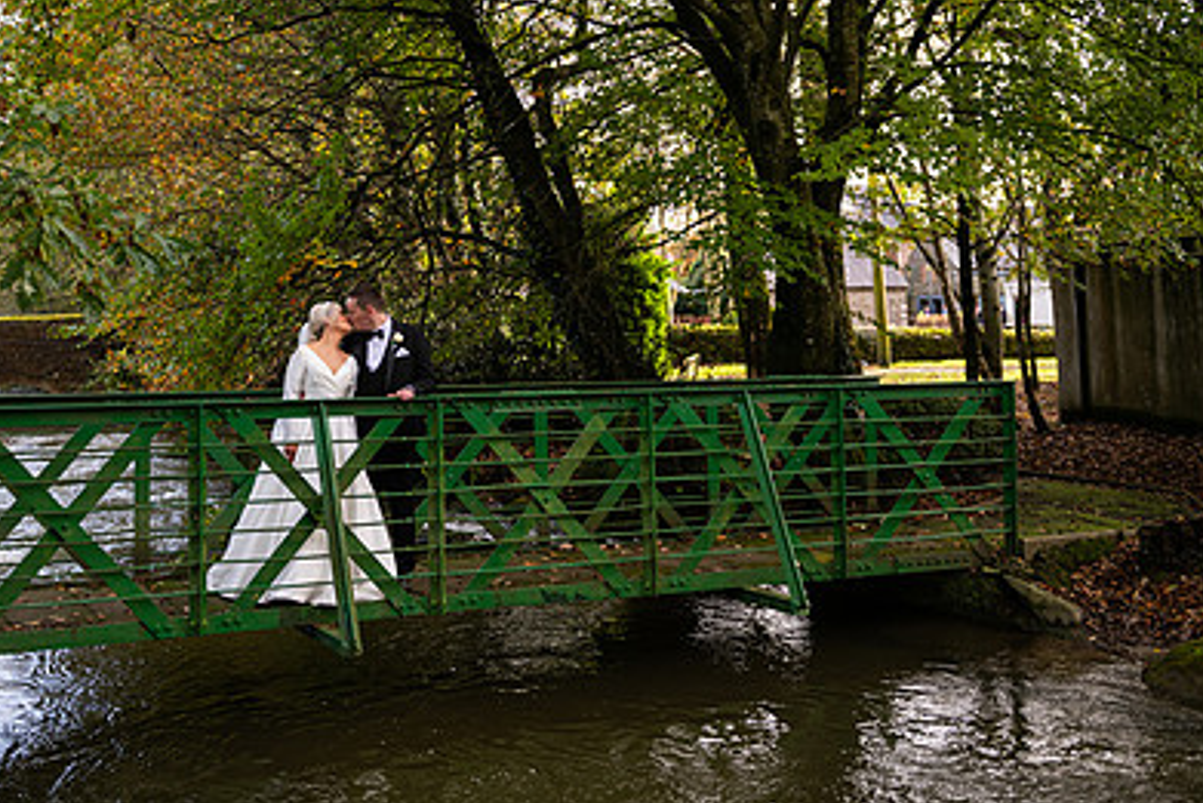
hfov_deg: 44.5
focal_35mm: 43
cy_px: 226
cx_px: 363
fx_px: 1437
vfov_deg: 30.8
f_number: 3.5
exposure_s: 1/160
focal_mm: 29
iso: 160
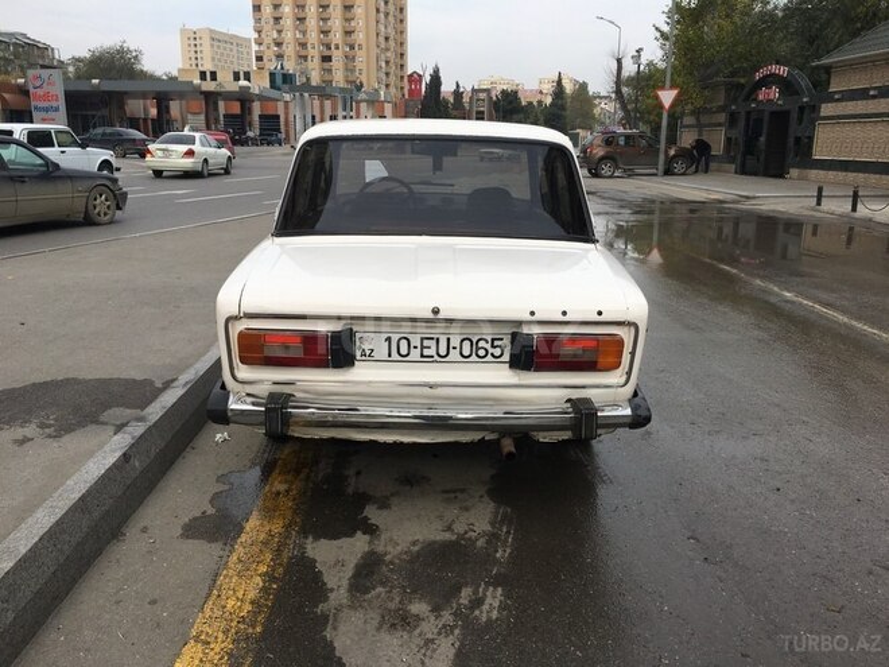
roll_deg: -0.1
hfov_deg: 61.7
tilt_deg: -15.6
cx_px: 444
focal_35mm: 29
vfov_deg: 48.2
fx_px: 745
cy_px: 334
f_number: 2.2
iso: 25
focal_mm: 4.15
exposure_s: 1/999
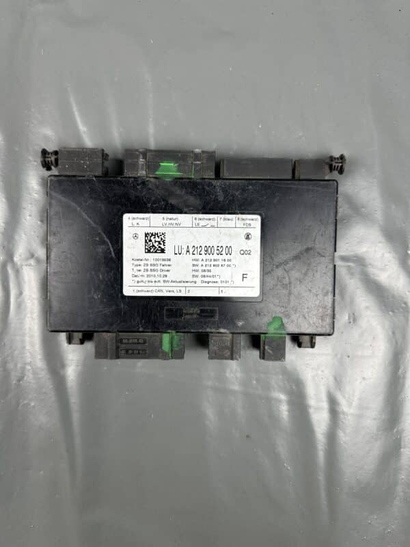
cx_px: 205
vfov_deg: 71.6
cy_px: 274
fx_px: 379
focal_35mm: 24
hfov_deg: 56.8
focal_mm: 6.86
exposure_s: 1/100
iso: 125
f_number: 1.78
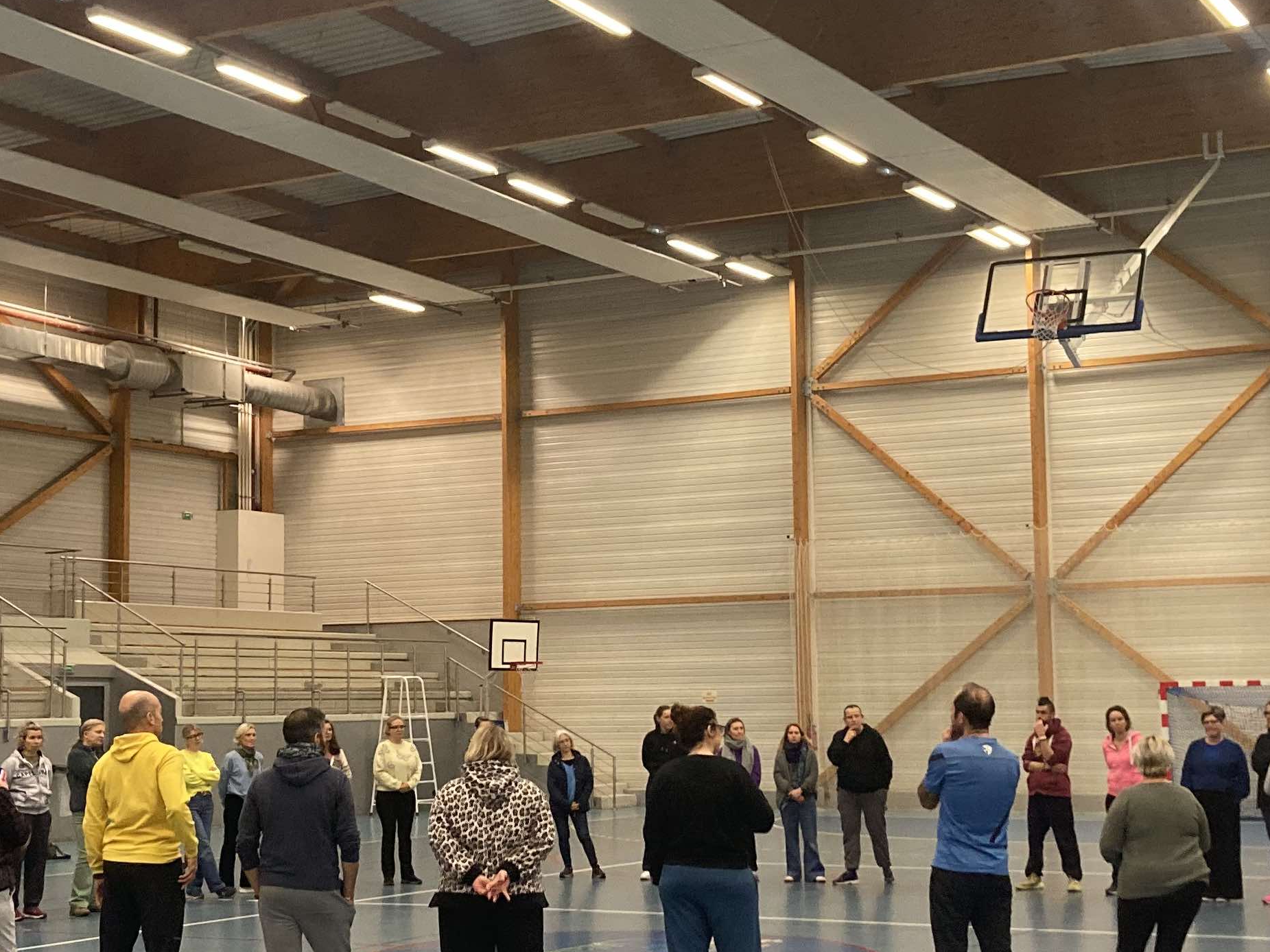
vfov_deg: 24.0
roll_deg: +0.0
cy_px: 514
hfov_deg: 31.7
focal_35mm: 61
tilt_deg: +7.0
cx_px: 613
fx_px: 2238
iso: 160
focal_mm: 3.99
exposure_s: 1/50
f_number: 1.8
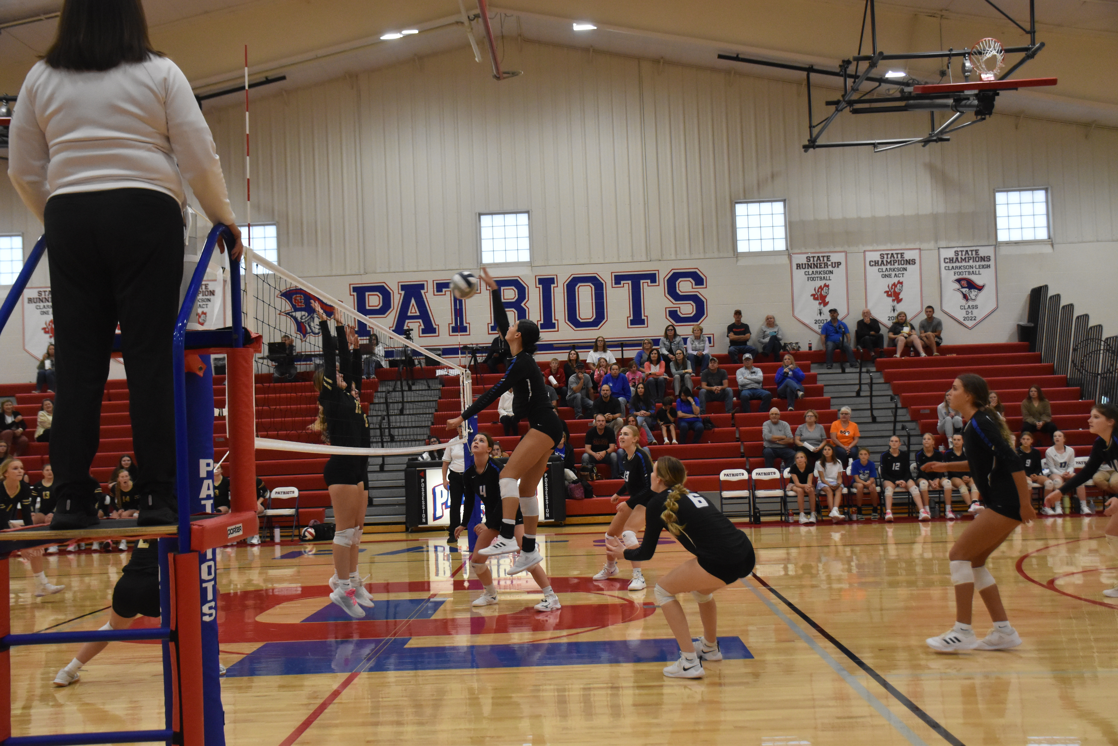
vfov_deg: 34.2
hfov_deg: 49.6
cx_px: 559
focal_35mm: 39
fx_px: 1211
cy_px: 373
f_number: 3.8
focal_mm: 26
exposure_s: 1/500
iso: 2500
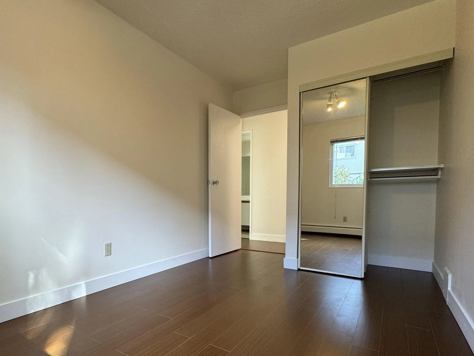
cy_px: 211
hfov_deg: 81.2
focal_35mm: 20
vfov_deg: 65.5
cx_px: 201
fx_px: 274
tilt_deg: -2.9
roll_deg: +0.5
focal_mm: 2.22
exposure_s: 1/120
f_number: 2.2
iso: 200
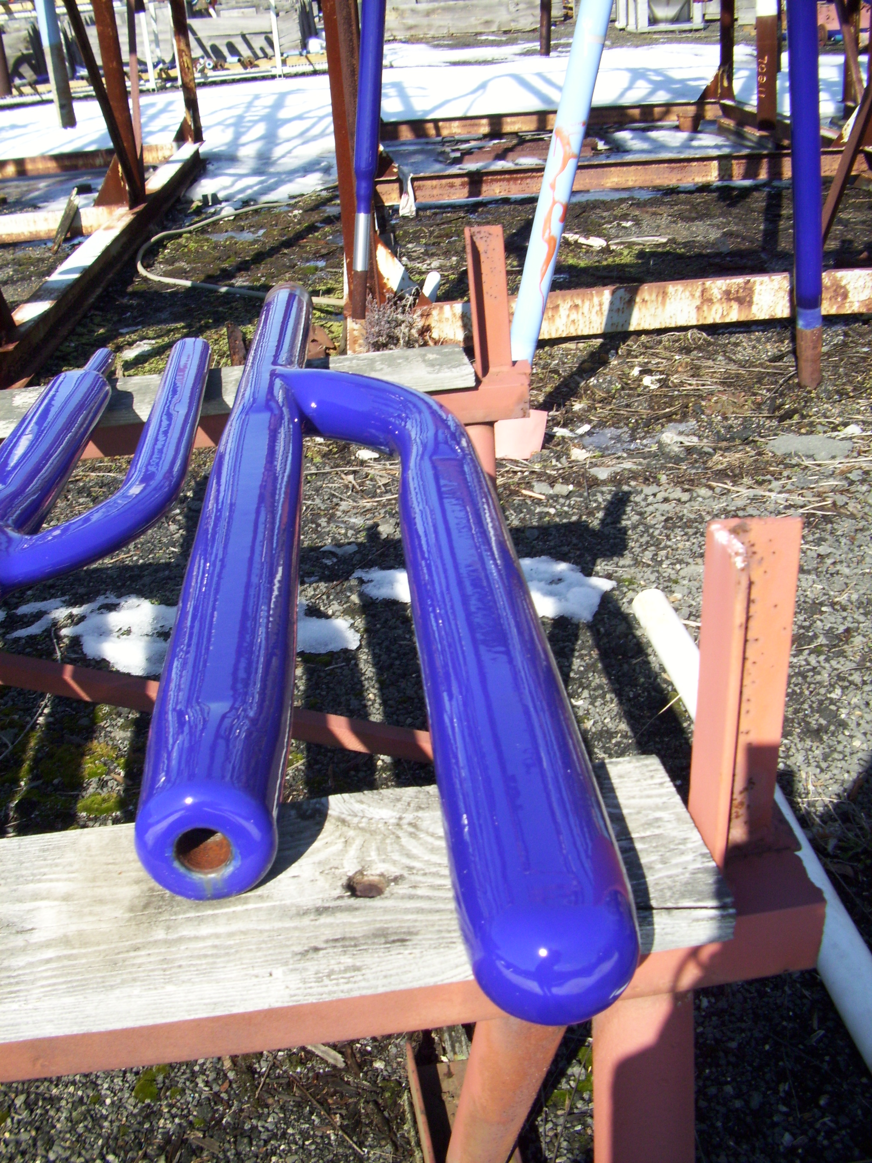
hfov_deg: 41.8
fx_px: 1142
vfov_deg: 54.0
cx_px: 436
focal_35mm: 34
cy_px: 582
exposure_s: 1/160
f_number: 5.6
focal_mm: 5.7
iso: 80
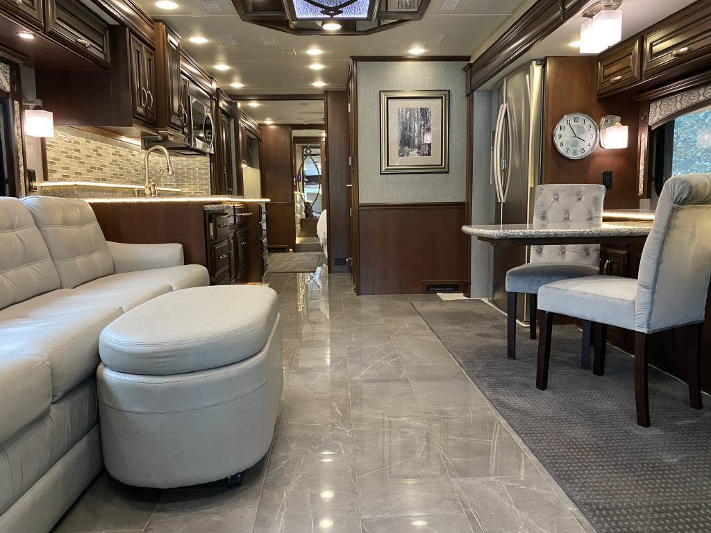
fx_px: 534
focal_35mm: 26
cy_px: 266
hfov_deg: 67.3
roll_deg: -0.6
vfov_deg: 53.1
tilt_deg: -7.0
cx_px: 356
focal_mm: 4.25
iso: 400
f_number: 1.8
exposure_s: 1/60
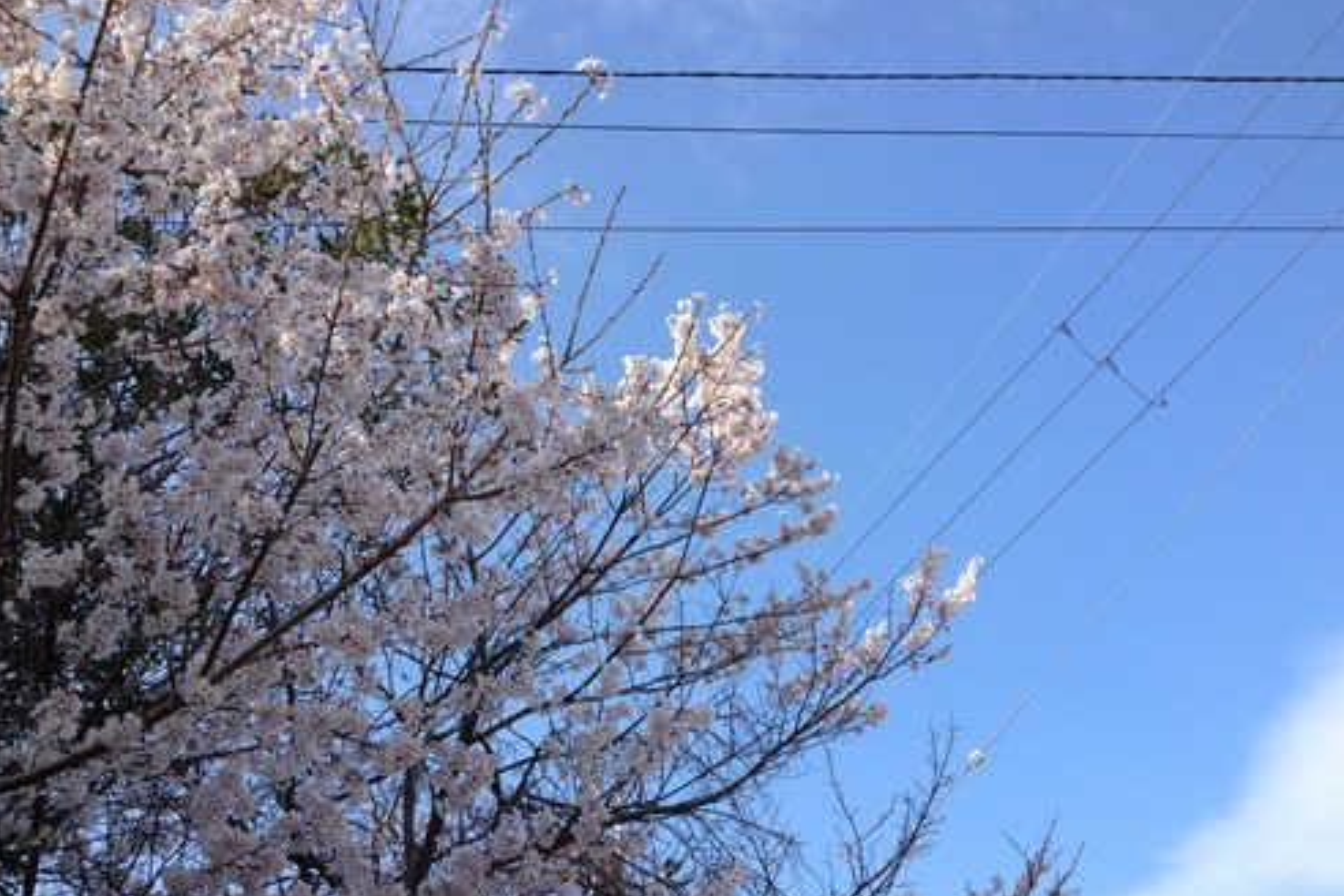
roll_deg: +2.8
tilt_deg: +44.2
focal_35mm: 37
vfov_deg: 35.9
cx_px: 675
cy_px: 501
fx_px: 1381
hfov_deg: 51.9
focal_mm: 4.28
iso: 50
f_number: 2.4
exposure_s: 1/681
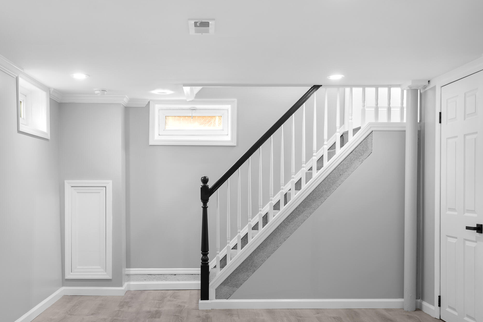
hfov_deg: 45.3
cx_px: 208
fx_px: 577
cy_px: 200
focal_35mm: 43
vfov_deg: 31.1
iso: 500
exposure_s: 1/20
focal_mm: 32
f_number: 4
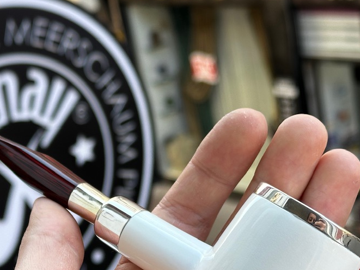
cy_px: 237
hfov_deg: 21.0
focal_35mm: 93
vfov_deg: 15.7
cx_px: 129
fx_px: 967
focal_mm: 6.86
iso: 64
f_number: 1.78
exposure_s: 1/238
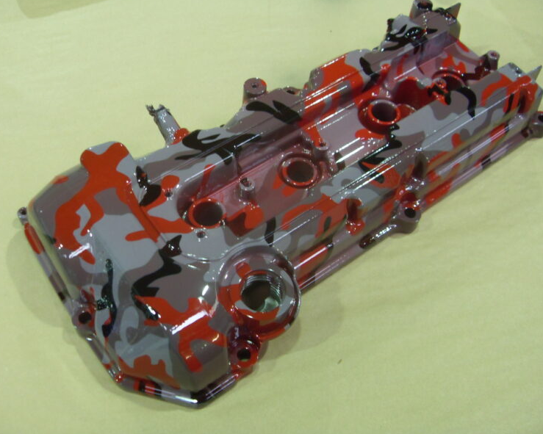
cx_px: 273
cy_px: 215
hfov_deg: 49.1
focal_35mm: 37
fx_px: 595
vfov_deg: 40.1
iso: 200
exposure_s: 1/20
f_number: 2.8
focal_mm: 6.3
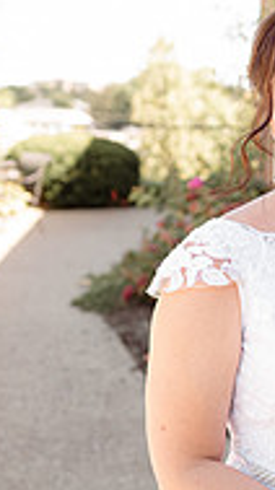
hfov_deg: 18.9
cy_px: 246
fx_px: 780
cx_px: 335
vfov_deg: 34.9
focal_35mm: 60
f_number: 2.2
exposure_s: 1/500
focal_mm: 24
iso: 160
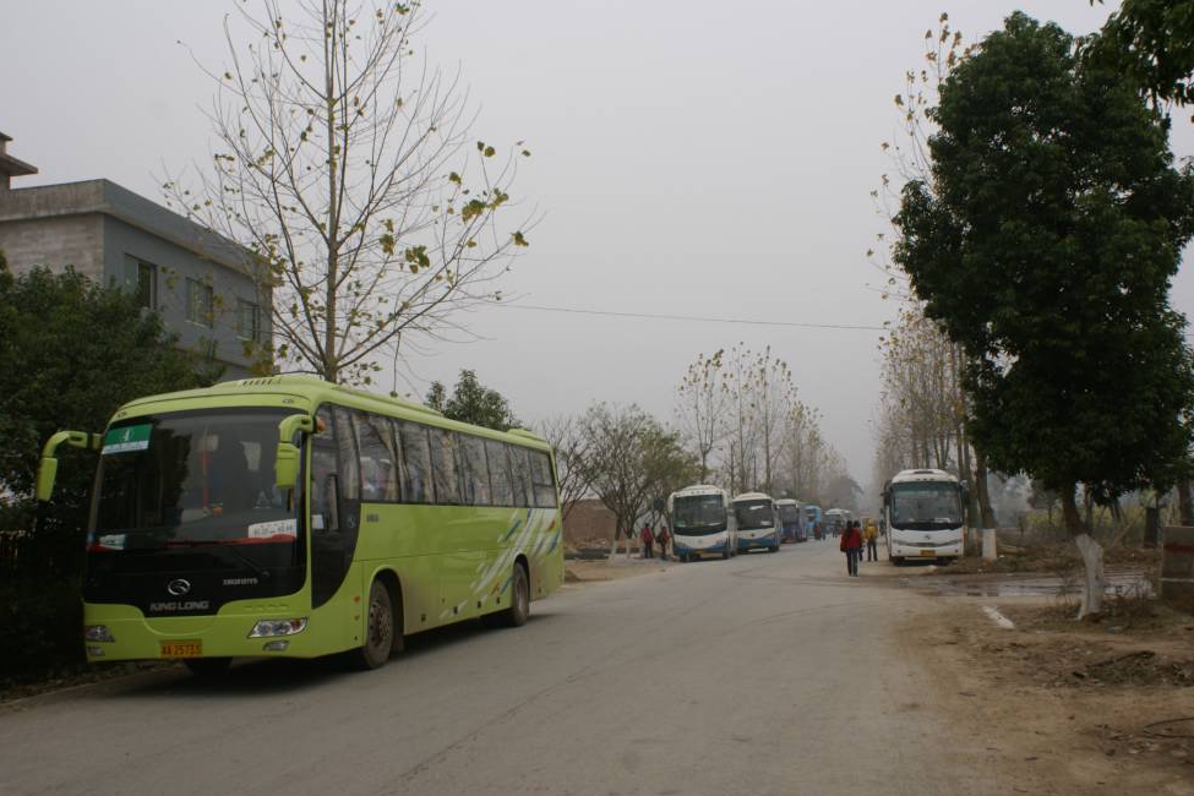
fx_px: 1227
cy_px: 408
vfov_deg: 35.9
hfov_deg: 51.9
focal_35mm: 37
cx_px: 591
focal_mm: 24
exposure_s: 1/80
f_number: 10
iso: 100
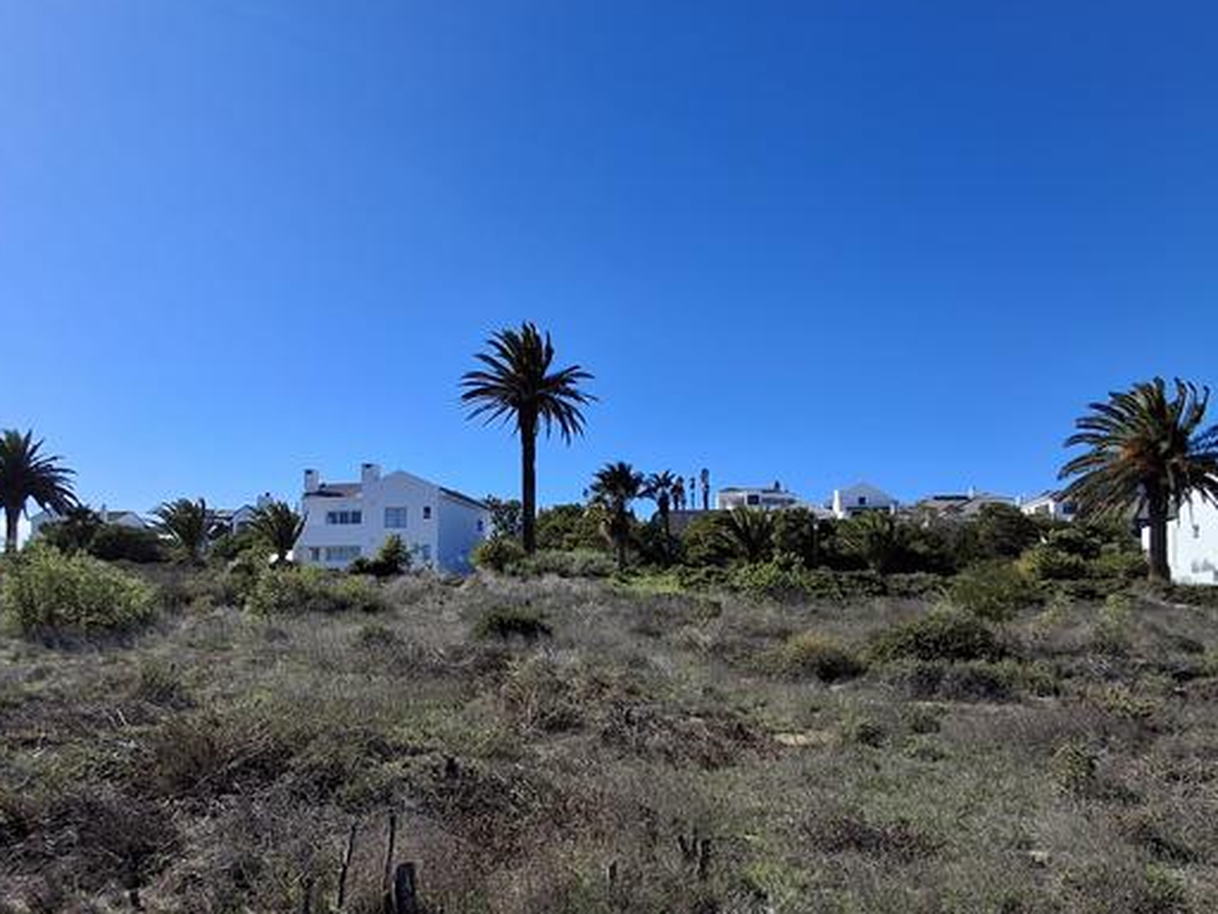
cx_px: 538
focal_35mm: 25
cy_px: 614
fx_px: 880
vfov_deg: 53.7
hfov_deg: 69.2
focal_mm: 1.64
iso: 40
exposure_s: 1/1704
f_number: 2.2
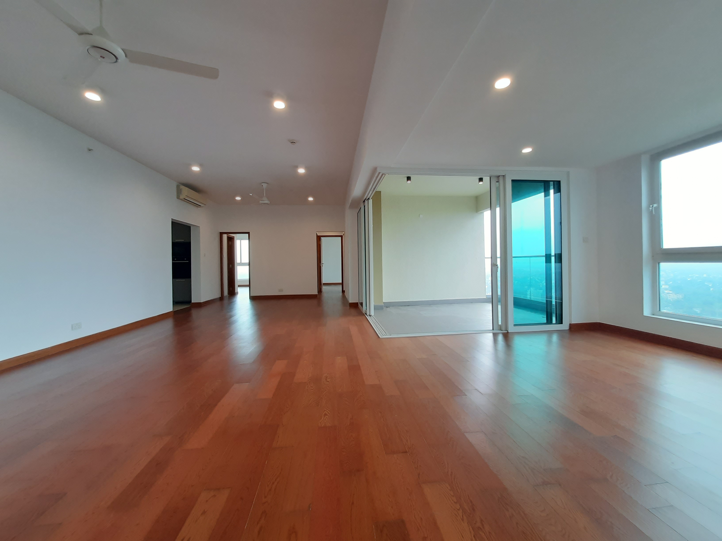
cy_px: 270
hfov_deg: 106.2
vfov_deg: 89.9
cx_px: 361
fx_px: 271
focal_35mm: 13
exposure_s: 1/50
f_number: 2.2
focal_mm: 1.42
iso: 64
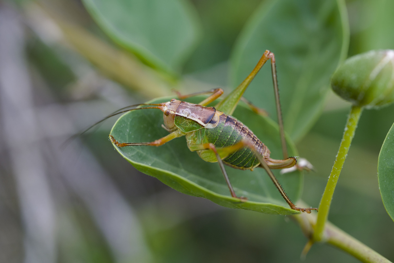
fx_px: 766
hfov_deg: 28.8
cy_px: 132
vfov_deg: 19.5
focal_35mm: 70
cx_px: 197
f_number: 5.6
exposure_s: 1/100
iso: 800
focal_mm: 70
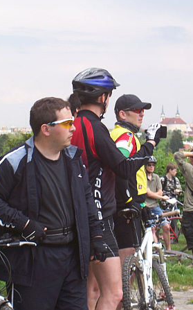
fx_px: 918
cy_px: 155
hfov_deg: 12.0
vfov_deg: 19.1
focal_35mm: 109
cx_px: 98
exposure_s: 1/90
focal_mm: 16.8
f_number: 4.6
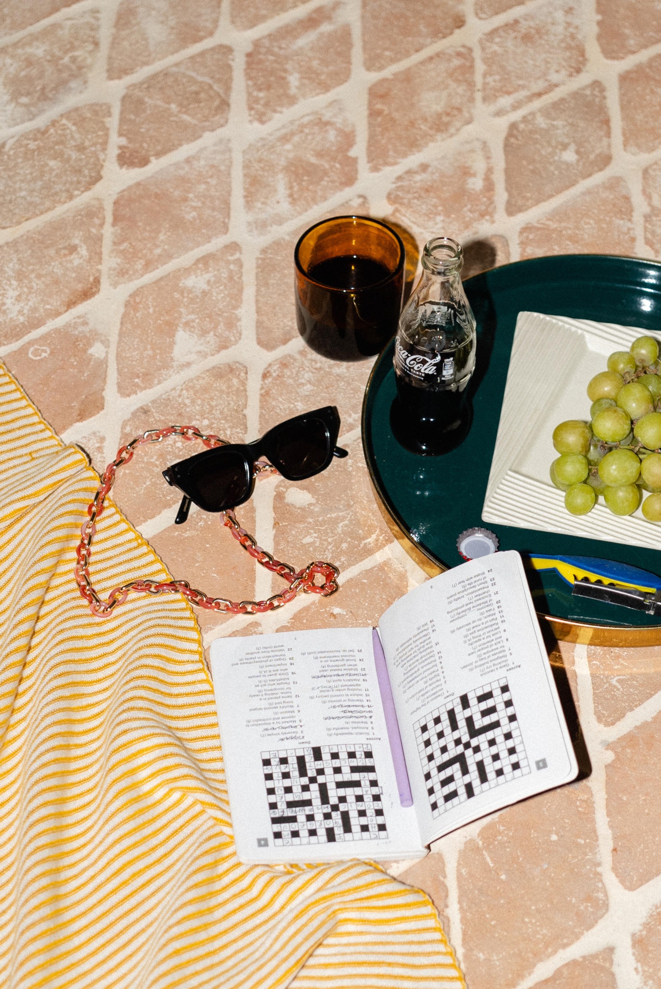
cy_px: 494
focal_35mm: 75
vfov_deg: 27.0
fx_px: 2063
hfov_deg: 18.2
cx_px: 330
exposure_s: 1/100
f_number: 2.8
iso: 200
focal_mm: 50
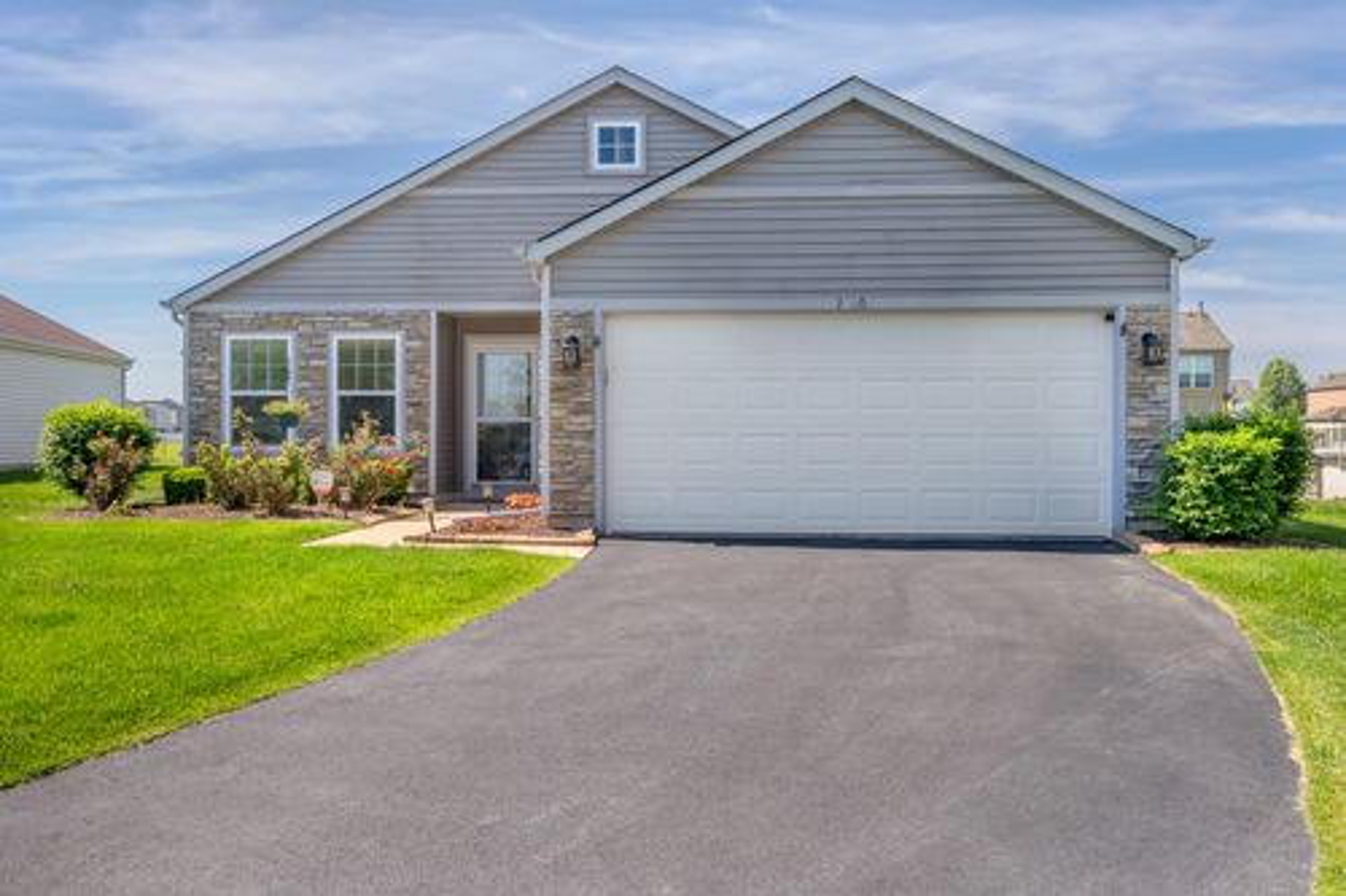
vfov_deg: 38.9
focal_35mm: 34
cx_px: 673
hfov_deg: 55.8
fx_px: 1271
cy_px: 448
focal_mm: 34
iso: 320
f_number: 8
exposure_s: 1/160
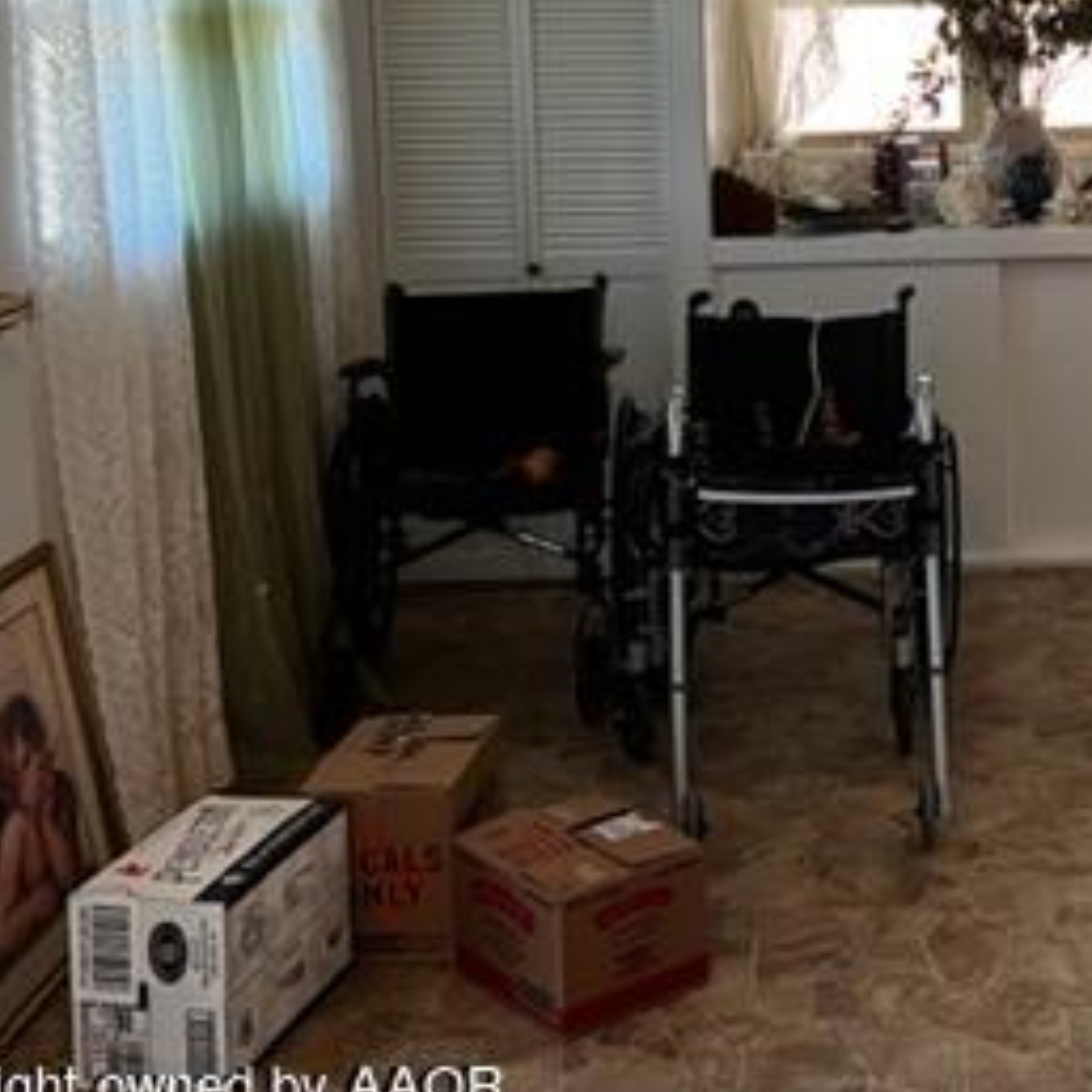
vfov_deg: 29.1
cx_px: 1007
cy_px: 161
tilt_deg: -4.6
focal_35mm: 57
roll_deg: +2.5
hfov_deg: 28.7
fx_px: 2034
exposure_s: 1/60
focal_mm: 5.7
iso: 125
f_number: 1.5
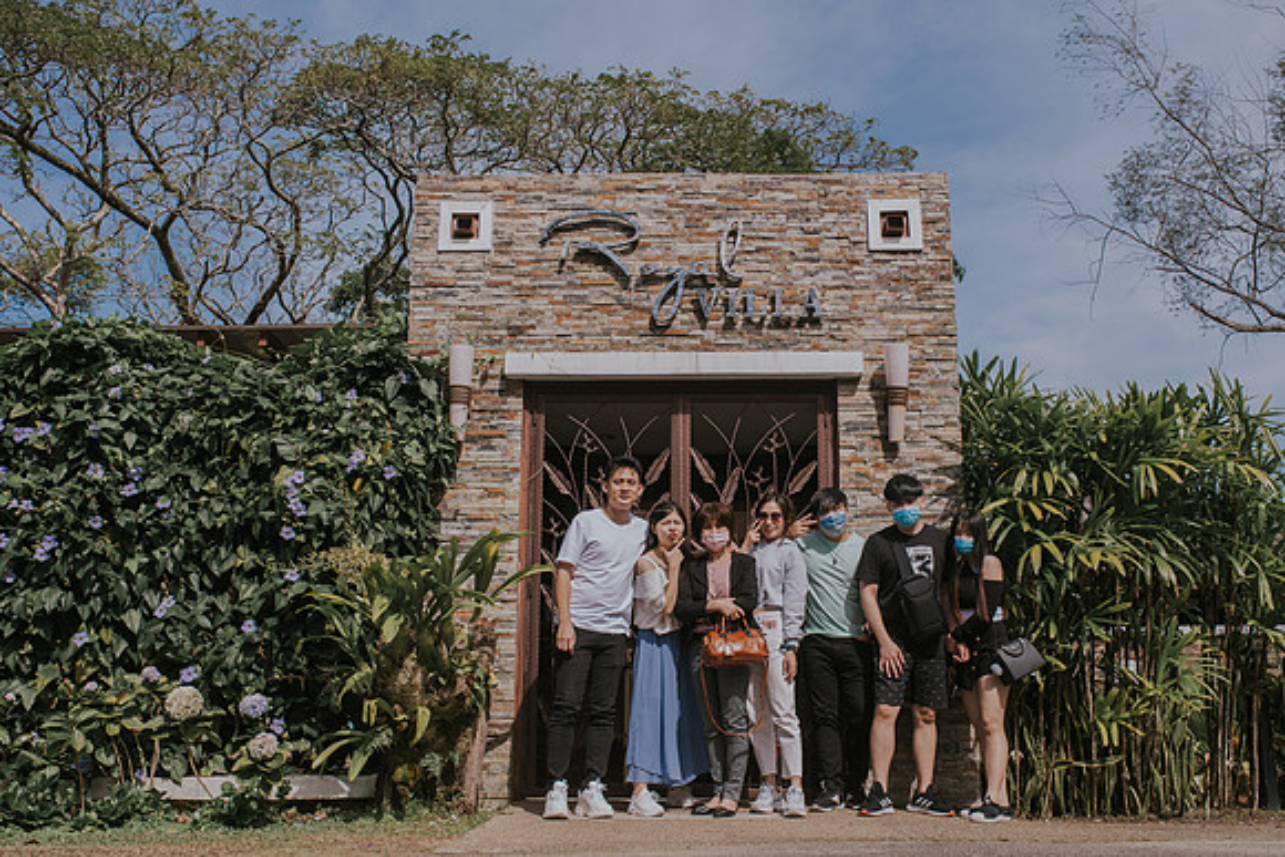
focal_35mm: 38
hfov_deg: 50.4
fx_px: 1365
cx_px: 676
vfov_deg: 34.9
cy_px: 431
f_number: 5
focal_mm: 35
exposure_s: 1/4000
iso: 400
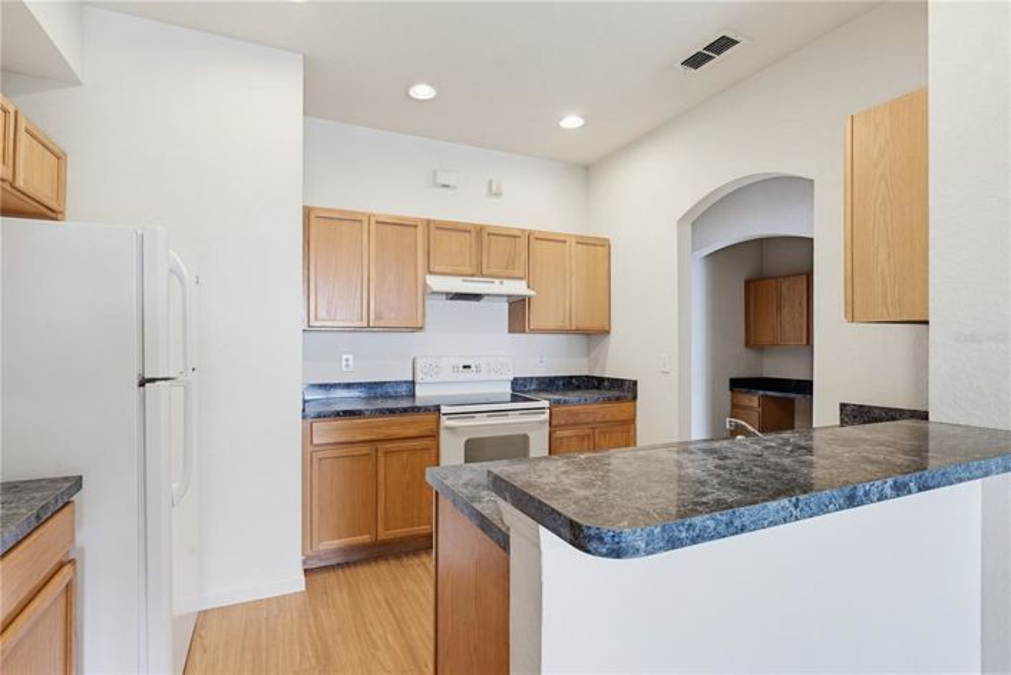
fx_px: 478
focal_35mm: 17
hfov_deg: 93.2
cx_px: 506
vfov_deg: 70.5
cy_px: 338
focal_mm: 17
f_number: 9
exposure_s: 1.3
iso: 100
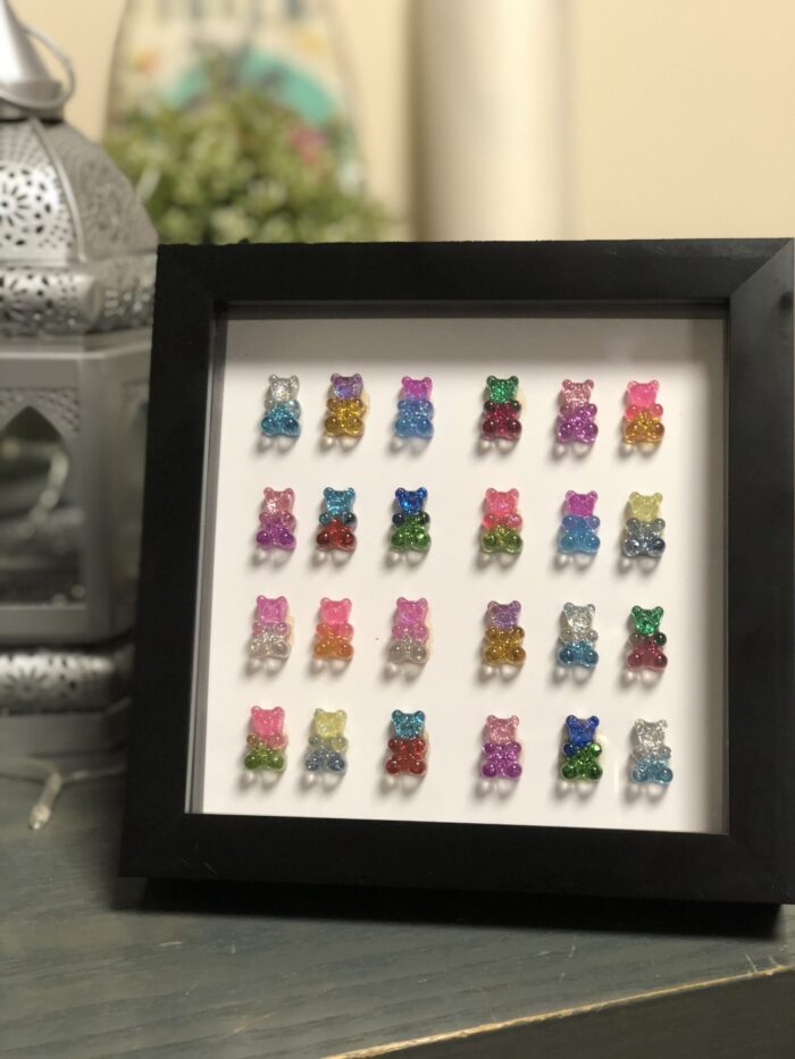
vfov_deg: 36.8
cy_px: 530
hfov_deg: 28.0
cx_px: 398
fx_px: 1592
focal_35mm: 52
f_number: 2.4
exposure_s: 1/33
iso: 125
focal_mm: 6
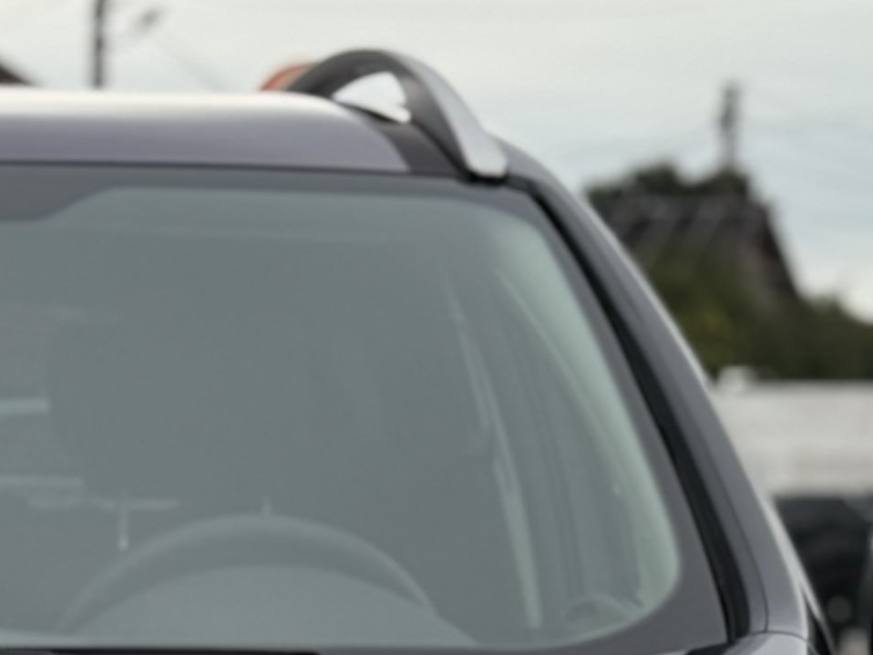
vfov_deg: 7.1
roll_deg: -1.1
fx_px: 5096
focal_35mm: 202
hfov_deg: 9.7
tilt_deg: -8.8
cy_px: 1234
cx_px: -145
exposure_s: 1/1043
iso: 64
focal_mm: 6.76
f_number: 1.78
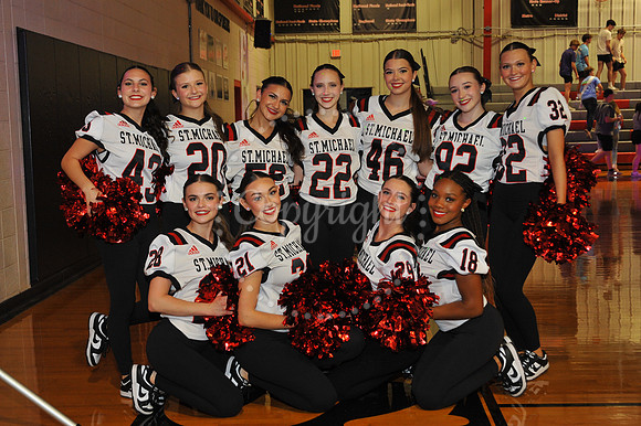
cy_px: 213
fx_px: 890
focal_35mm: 50
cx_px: 320
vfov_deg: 27.0
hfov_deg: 39.6
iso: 1600
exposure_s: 1/60
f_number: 6.3
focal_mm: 50
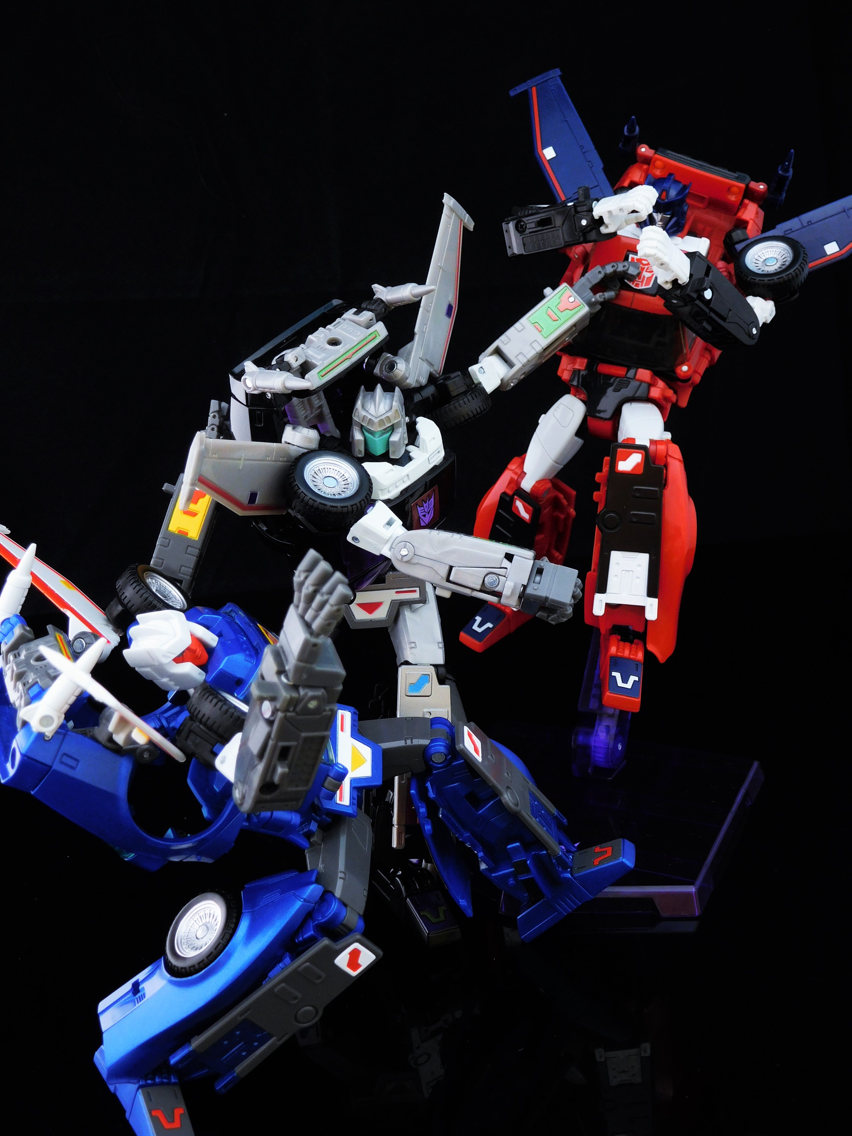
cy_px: 568
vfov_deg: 46.8
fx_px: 1313
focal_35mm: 40
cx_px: 426
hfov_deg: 36.0
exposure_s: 1/1.6
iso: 200
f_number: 3.9
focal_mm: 7.1
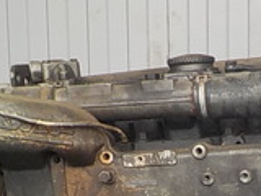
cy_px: 204
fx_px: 905
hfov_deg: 15.9
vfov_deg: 12.2
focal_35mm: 120
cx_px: 303
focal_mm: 4.1
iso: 125
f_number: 3.3
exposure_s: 1/40
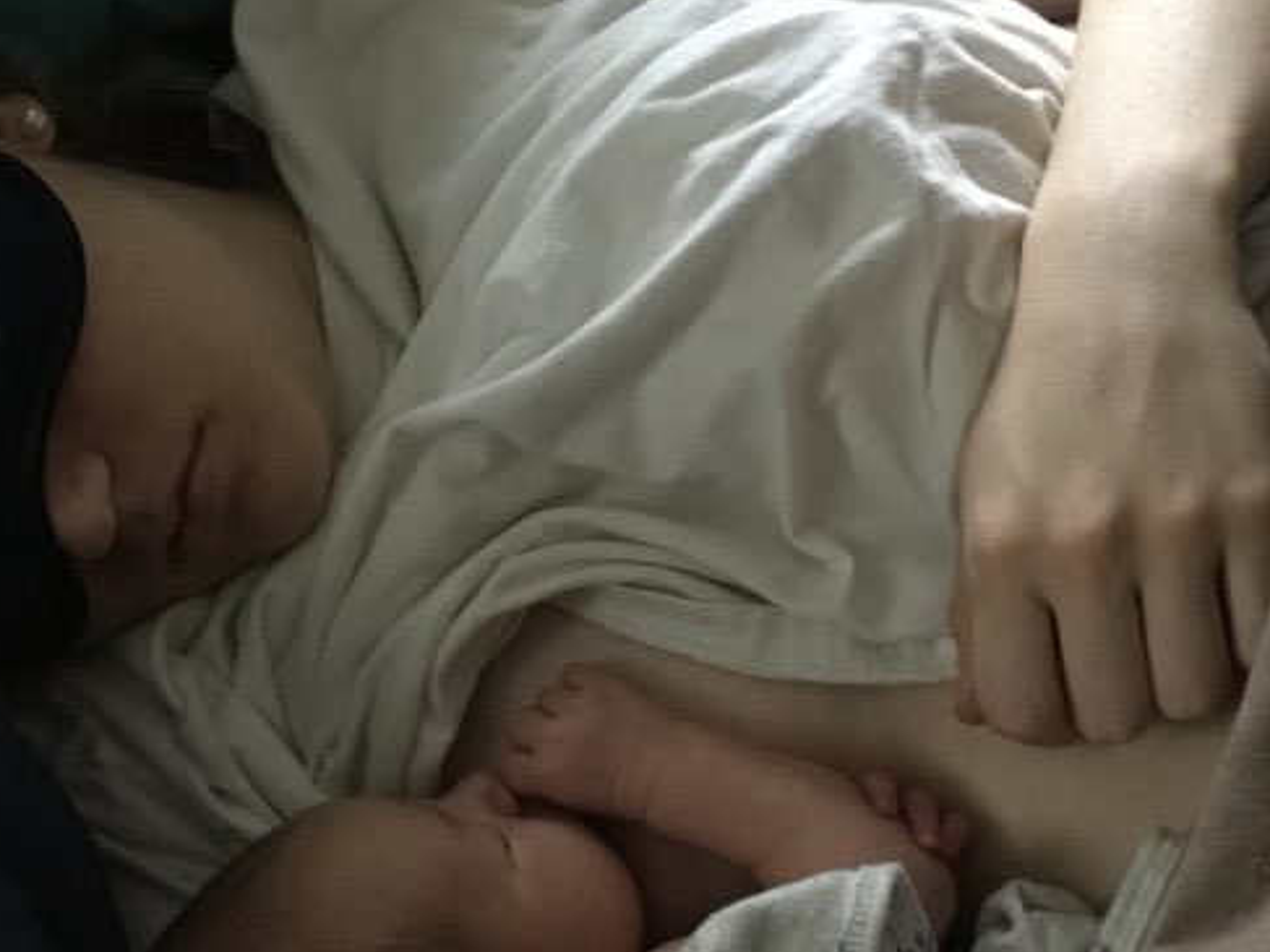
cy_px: 576
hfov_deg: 31.7
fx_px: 2237
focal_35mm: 61
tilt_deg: -55.3
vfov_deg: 24.0
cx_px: 584
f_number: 2.2
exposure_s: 1/4
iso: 200
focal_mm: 4.15
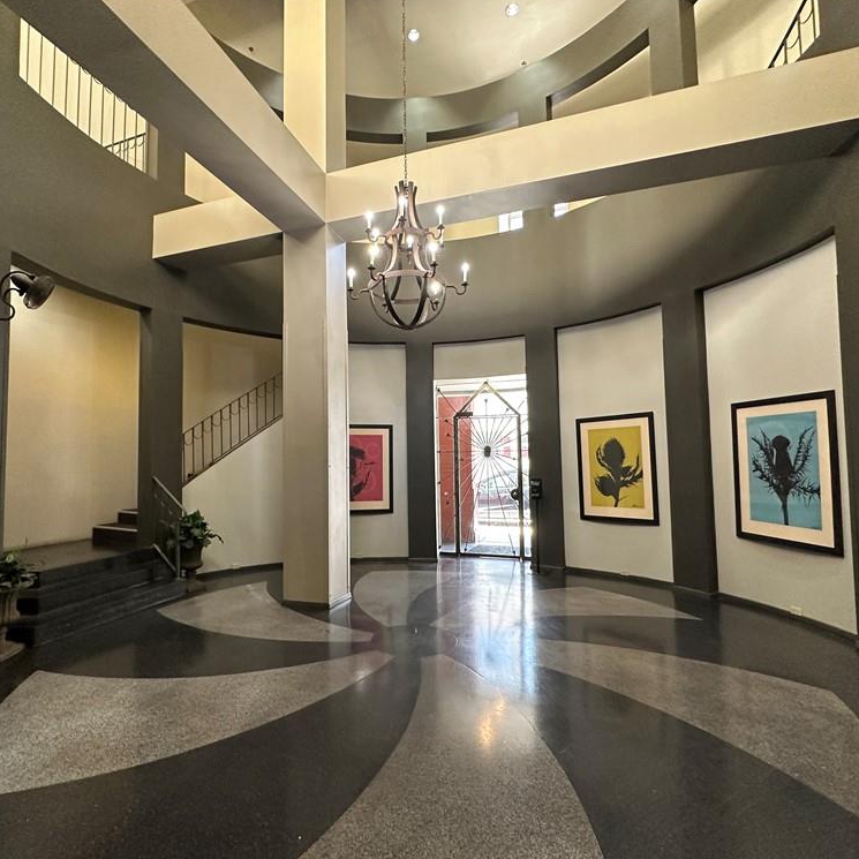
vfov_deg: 84.0
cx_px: 399
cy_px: 435
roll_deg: +0.5
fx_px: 477
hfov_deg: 83.8
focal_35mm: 17
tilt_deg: +3.5
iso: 320
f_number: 2.2
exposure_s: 1/60
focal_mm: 2.22
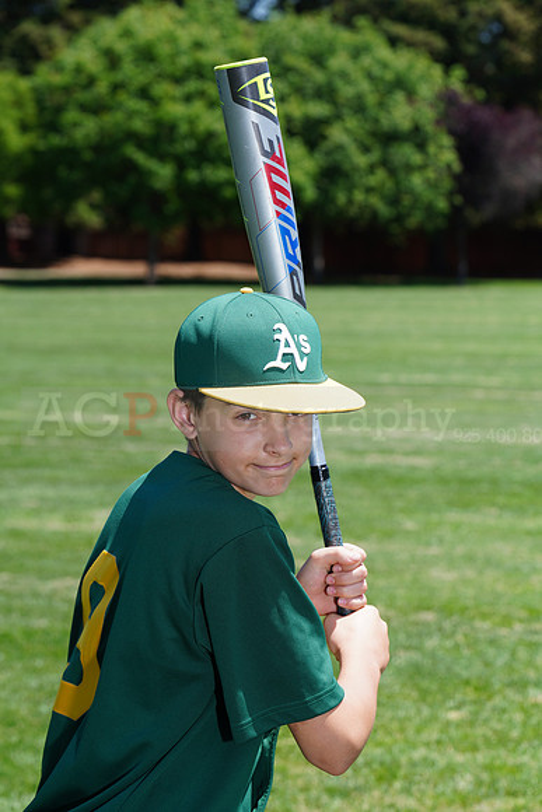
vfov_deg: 14.3
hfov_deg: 9.6
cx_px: 271
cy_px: 406
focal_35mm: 143
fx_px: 3227
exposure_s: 1/200
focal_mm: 143
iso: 200
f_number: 10
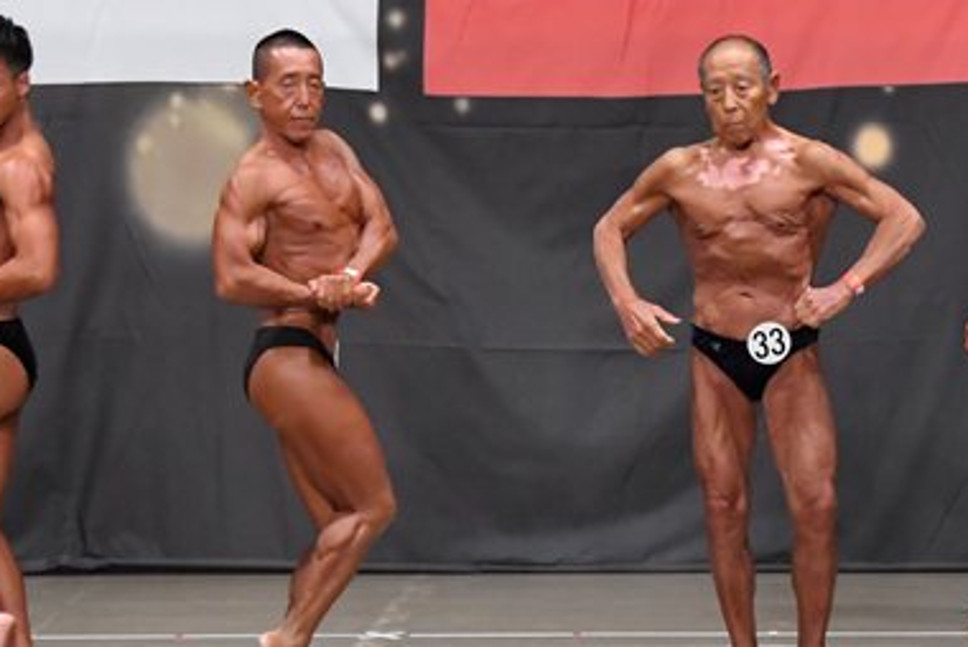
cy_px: 352
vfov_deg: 5.0
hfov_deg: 7.5
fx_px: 7400
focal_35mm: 275
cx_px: 623
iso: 5000
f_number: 5.6
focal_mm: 90
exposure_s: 1/400
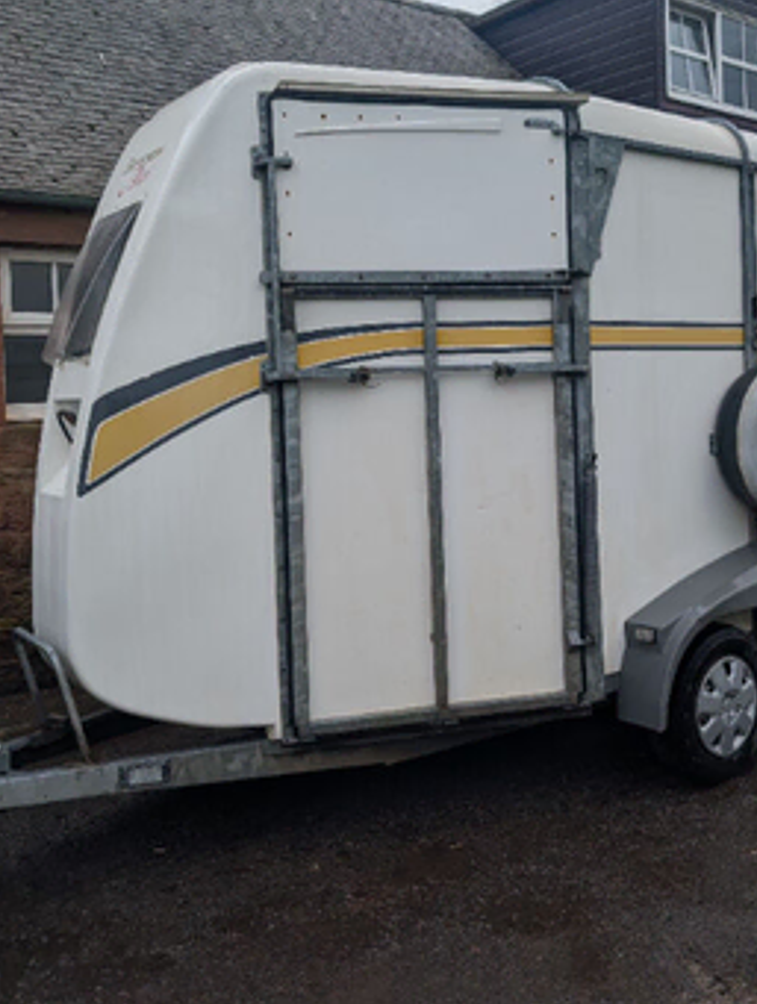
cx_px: 423
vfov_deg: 54.9
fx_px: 959
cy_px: 402
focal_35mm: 33
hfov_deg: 43.0
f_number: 1.68
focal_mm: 6.9
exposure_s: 1/1845
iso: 21
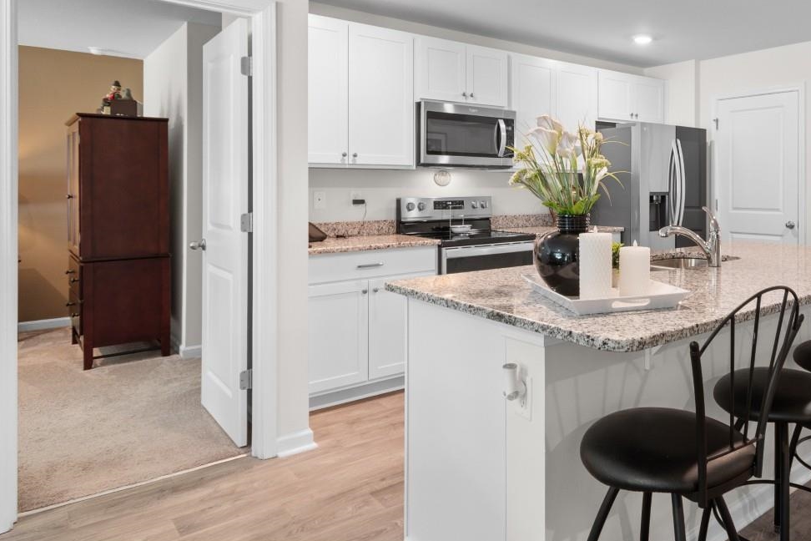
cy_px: 169
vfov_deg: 50.1
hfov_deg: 67.5
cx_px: 597
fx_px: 563
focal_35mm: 25
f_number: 4.5
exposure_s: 1/2
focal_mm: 10
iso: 100
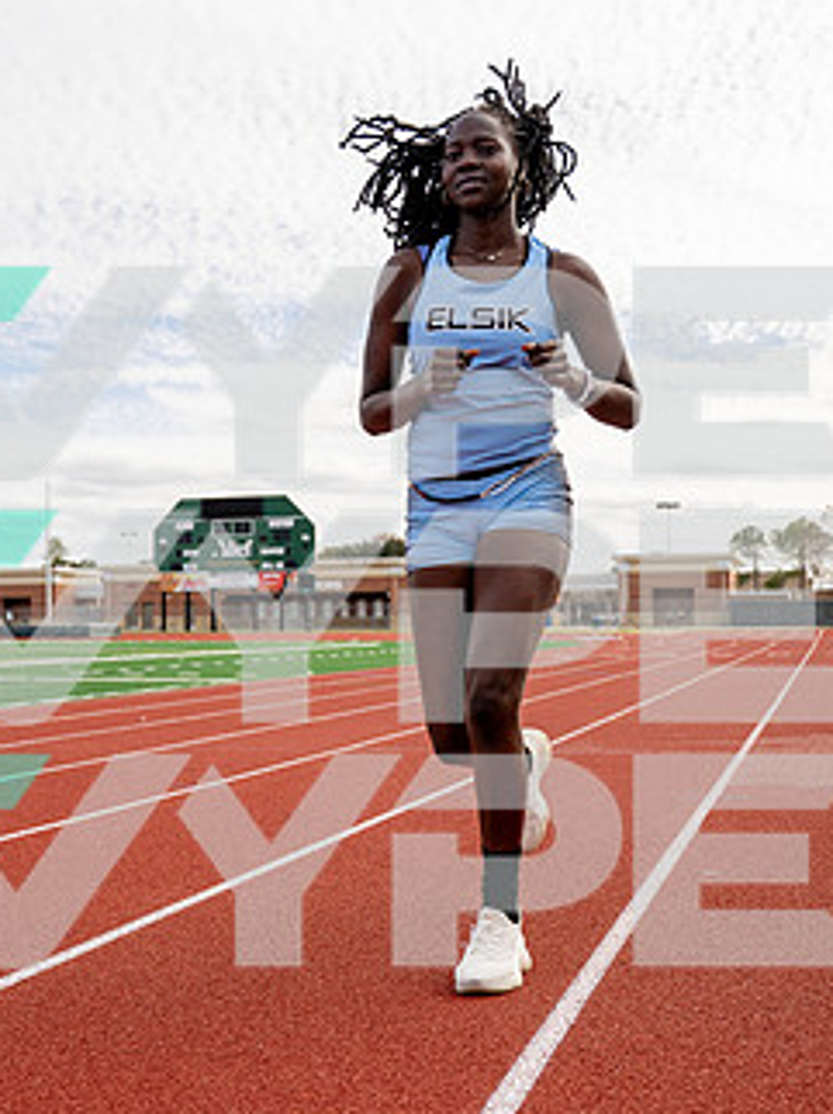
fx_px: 1382
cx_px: 359
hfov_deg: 33.5
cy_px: 619
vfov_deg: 43.8
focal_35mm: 43
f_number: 4.5
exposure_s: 1/1250
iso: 160
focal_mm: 32
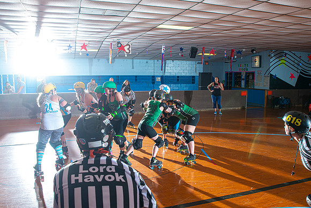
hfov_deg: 65.7
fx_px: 241
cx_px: 156
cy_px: 104
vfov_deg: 46.6
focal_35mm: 28
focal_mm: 24
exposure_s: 1/160
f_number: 7.1
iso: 640
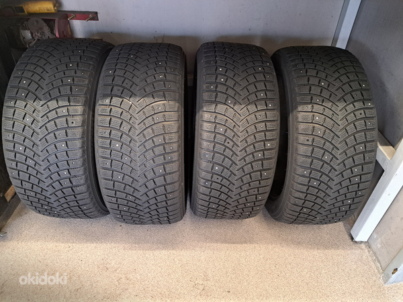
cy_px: 151
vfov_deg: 56.8
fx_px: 279
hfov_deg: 71.6
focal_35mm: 24
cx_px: 202
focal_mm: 5.23
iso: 320
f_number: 1.8
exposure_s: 1/50
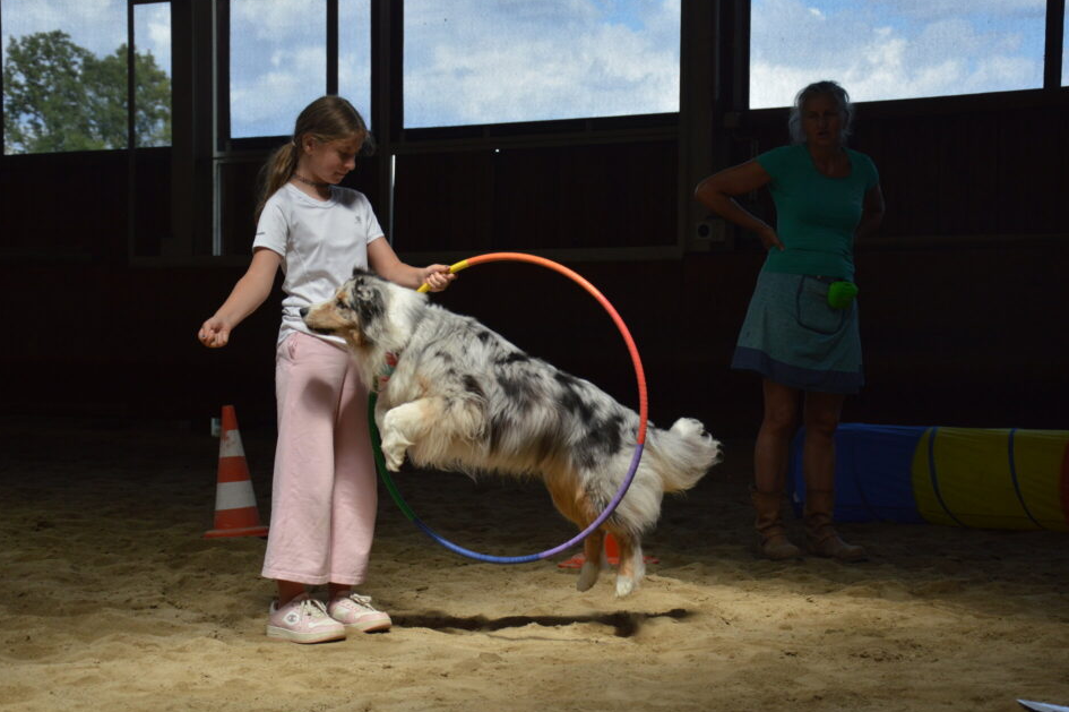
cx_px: 553
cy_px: 361
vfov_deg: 17.5
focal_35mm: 78
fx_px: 2315
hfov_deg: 26.0
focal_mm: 48
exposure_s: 1/800
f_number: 4.8
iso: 400
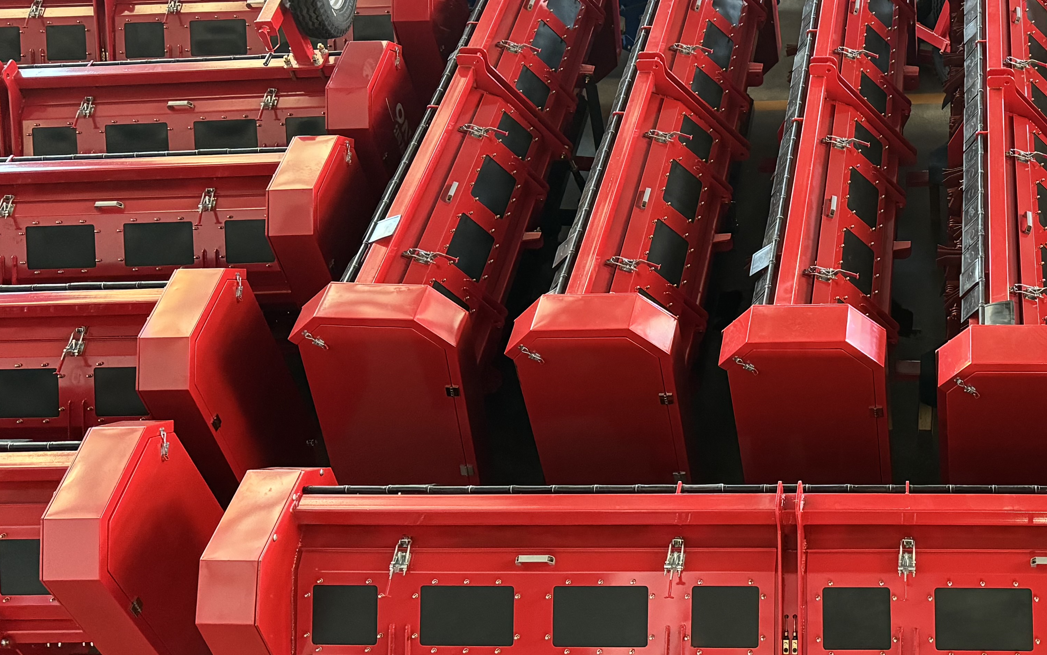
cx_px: 874
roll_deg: +3.4
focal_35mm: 48
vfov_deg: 26.6
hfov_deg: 39.7
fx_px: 1370
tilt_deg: -36.5
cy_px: 177
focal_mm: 6.76
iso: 800
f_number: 1.78
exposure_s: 1/43
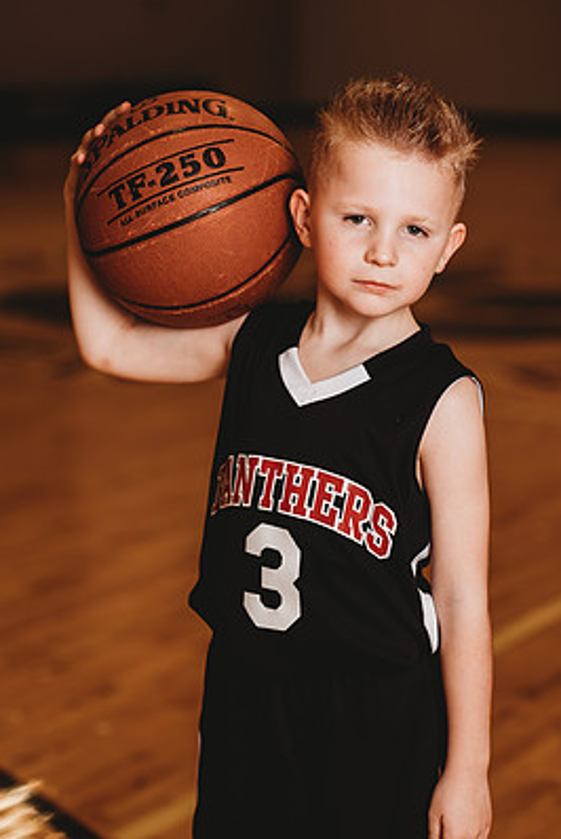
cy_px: 422
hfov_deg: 14.3
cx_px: 274
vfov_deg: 21.2
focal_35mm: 96
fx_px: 2240
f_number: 2.5
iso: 100
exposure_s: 1/160
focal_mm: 85
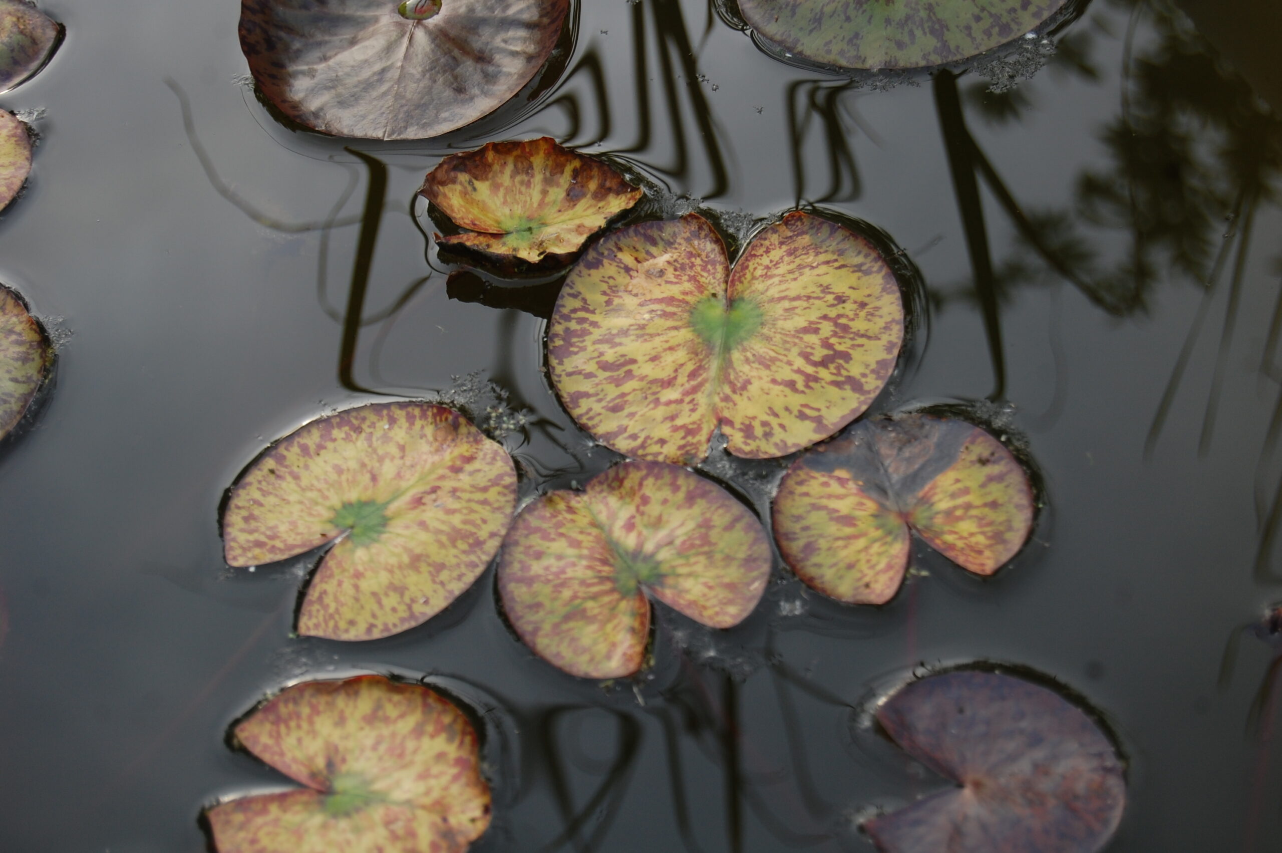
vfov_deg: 16.5
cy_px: 426
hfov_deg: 24.6
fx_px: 2935
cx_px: 641
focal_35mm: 82
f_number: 6.3
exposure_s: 1/125
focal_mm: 55
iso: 200
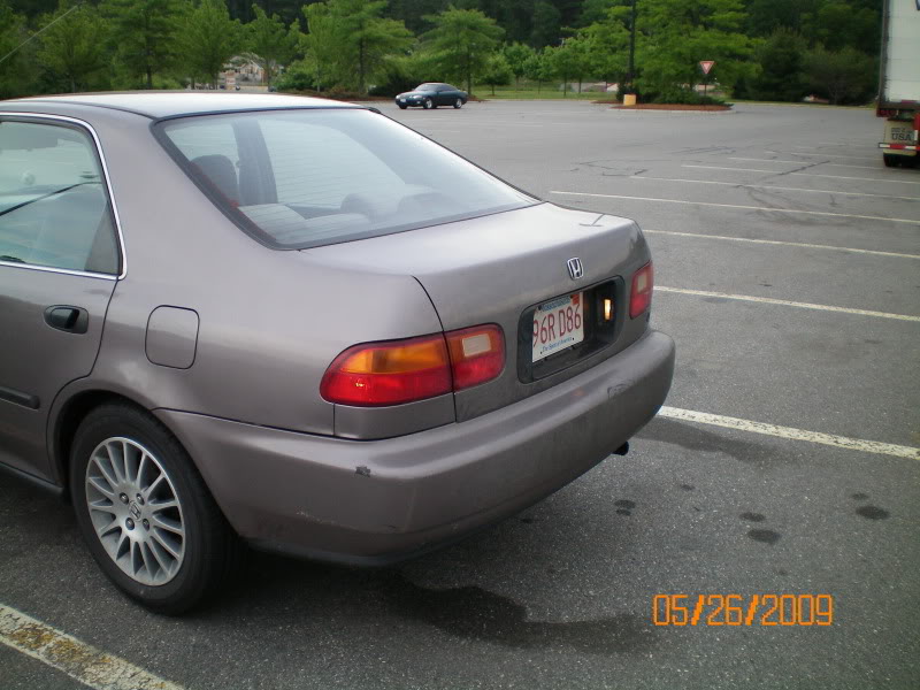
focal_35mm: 38
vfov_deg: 37.7
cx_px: 460
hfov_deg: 49.0
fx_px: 1010
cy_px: 345
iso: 64
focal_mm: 6.3
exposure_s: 1/125
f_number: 3.1
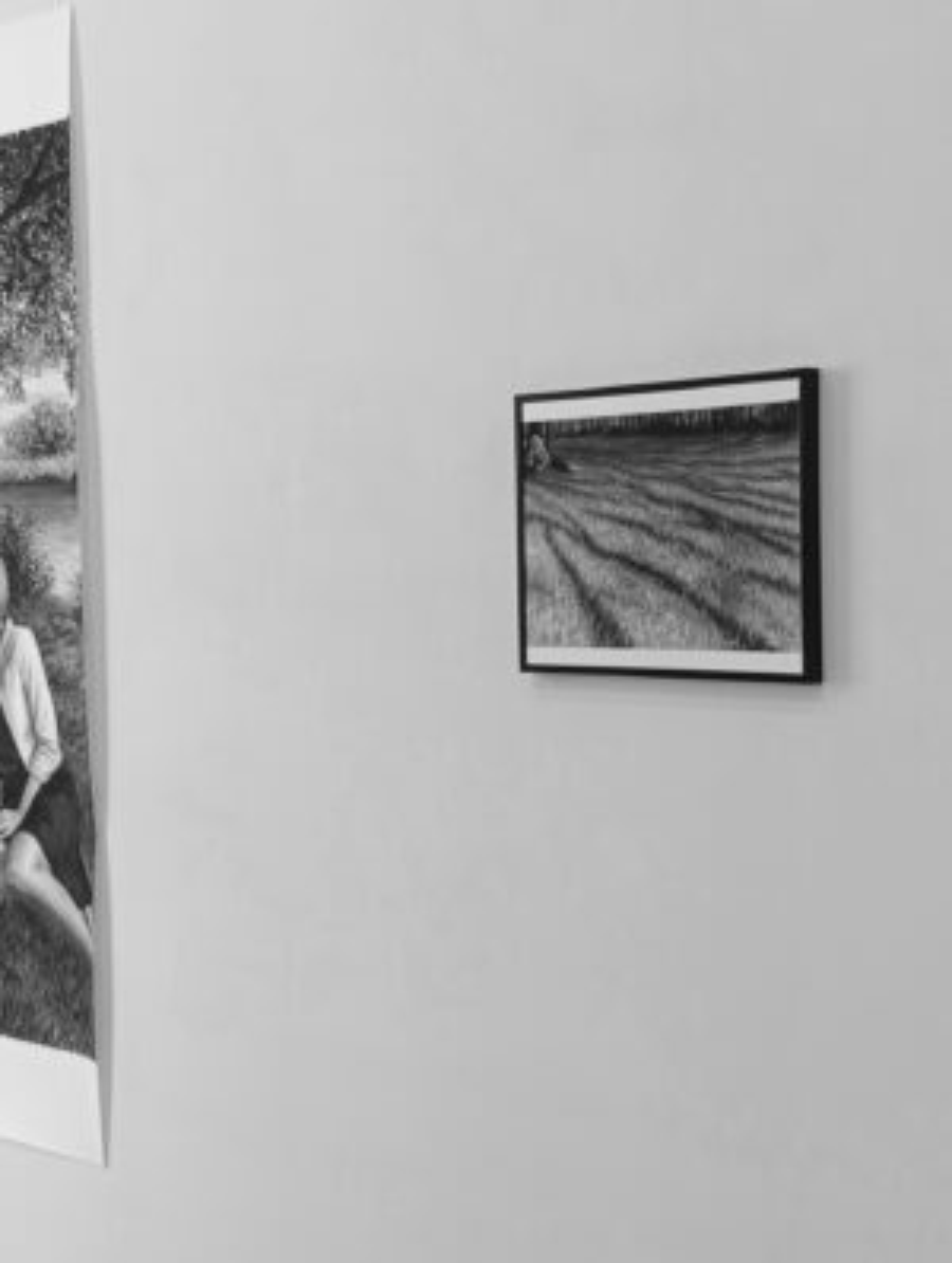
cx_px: 476
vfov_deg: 36.8
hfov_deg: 28.1
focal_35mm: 52
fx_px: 1901
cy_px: 632
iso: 138
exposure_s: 1/50
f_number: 1.8
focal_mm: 4
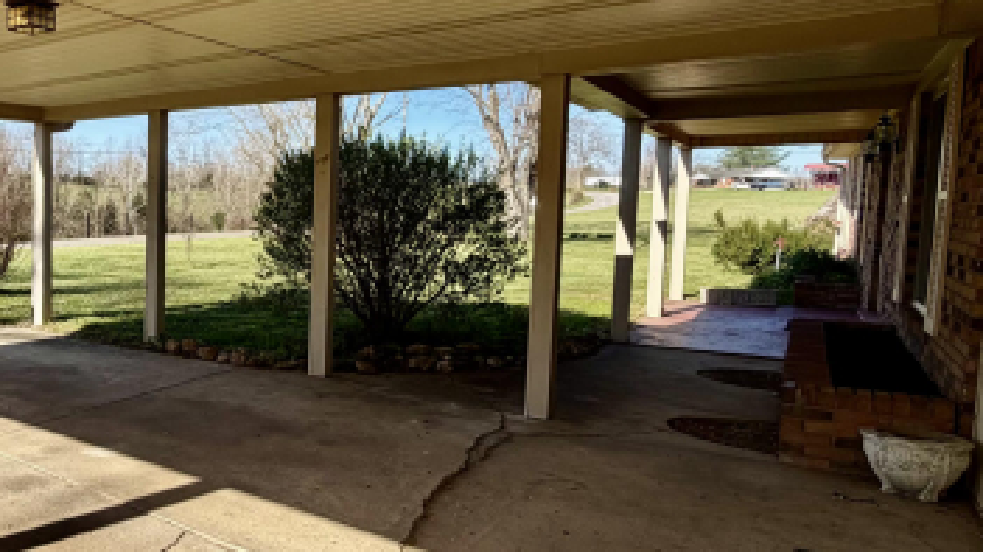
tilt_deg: -2.6
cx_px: 127
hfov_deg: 58.1
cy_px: 255
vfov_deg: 40.1
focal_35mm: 29
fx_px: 755
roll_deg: -0.9
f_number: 2.2
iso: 40
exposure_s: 1/770
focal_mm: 2.22
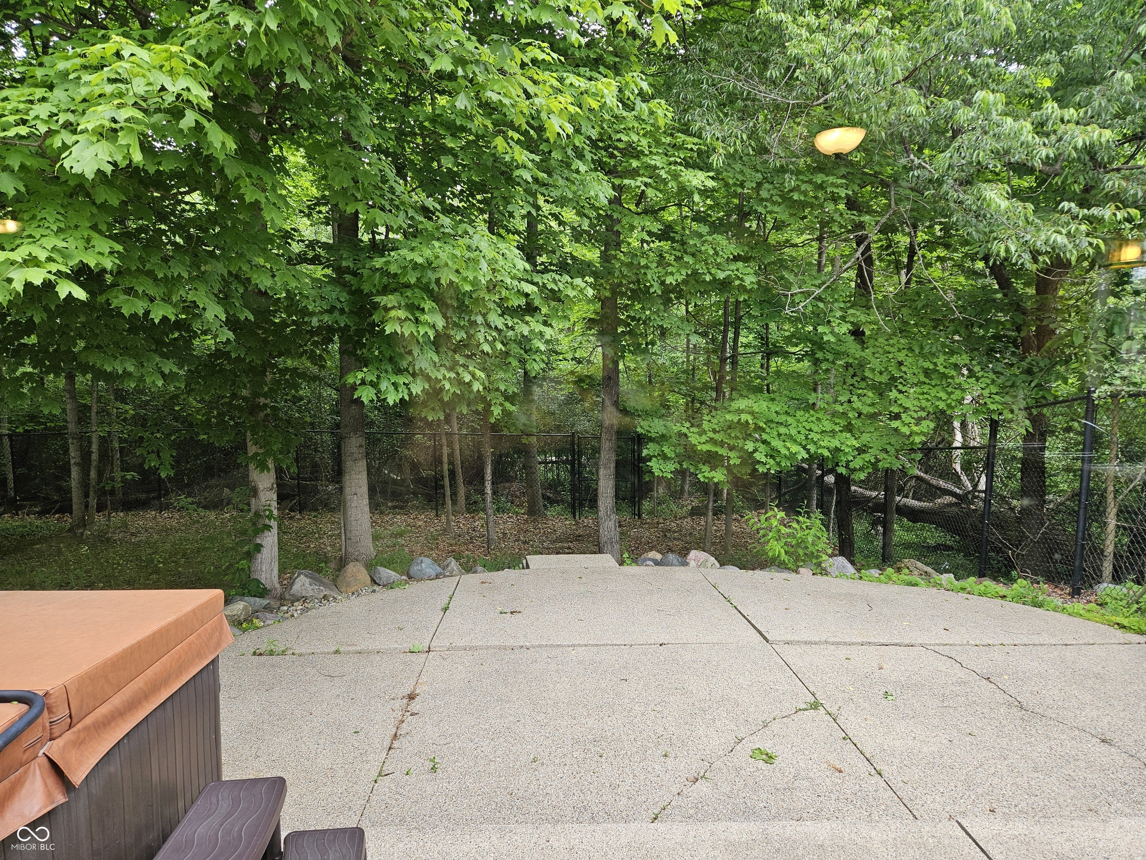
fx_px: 761
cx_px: 573
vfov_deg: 58.9
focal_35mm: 23
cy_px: 430
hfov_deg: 73.9
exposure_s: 1/180
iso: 64
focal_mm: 5.4
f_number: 1.8
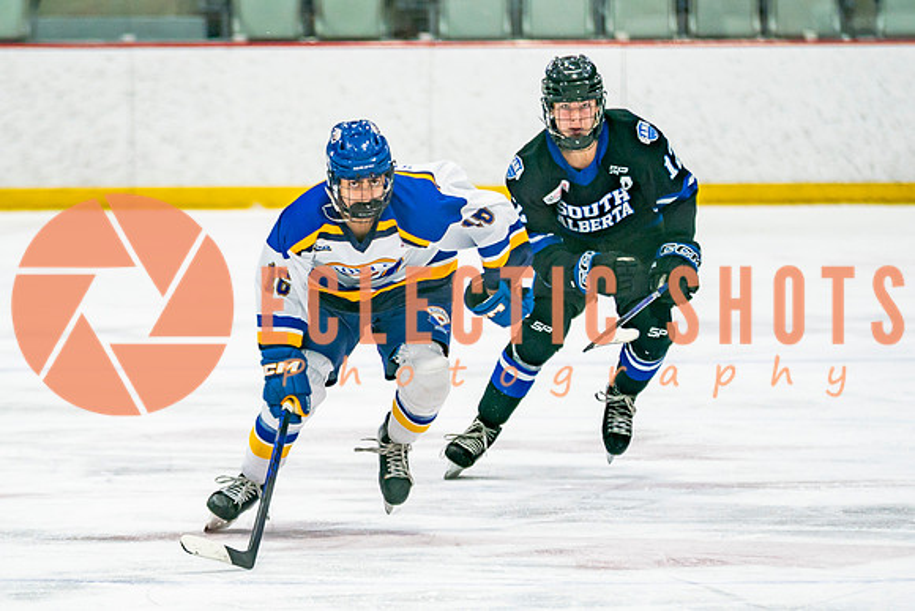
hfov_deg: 5.7
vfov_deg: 3.8
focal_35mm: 362
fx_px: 9198
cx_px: 387
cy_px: 395
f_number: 2.8
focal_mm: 170
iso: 400
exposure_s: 1/640
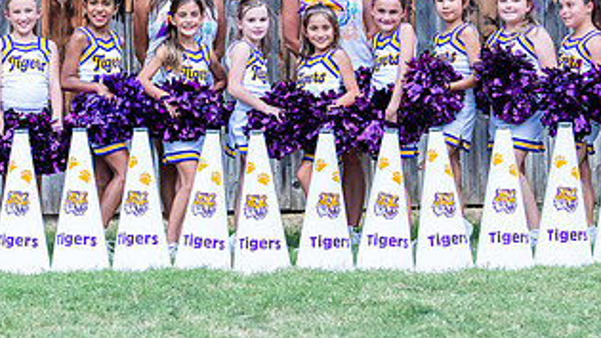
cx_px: 277
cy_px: 98
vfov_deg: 9.9
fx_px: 1944
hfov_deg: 17.6
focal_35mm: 122
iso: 800
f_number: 1.6
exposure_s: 1/640
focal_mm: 50
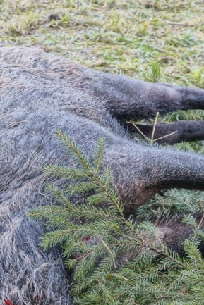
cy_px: 247
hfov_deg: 9.4
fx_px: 1235
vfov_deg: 14.0
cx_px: 131
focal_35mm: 145
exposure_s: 1/30
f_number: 6.7
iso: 400
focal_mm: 35
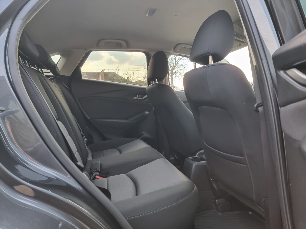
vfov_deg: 56.8
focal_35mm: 24
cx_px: 153
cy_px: 114
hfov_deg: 71.6
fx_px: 212
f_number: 1.8
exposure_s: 1/100
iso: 100
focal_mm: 6.7
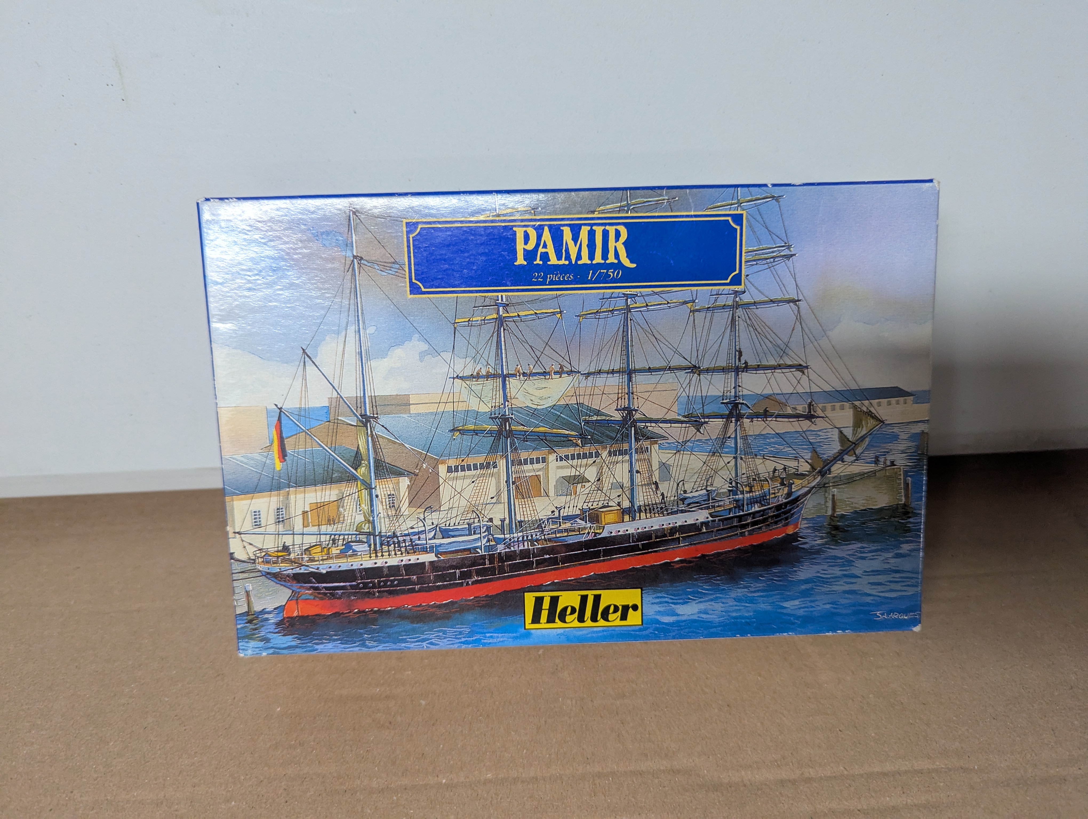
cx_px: 544
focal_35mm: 24
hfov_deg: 71.5
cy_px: 410
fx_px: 755
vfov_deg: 56.9
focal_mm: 6.81
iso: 875
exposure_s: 1/203
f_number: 1.85
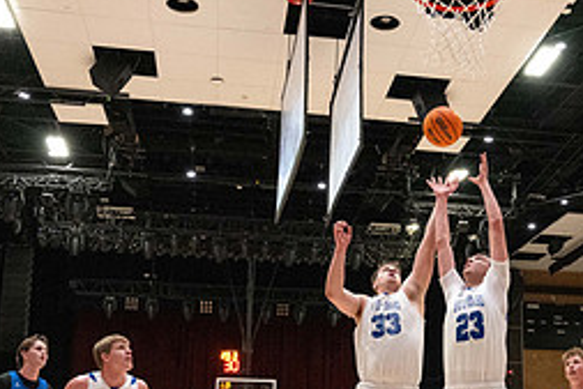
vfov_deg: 24.4
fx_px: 891
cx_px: 396
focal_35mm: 55
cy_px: 280
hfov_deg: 35.8
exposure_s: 1/500
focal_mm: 24
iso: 10000
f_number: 4
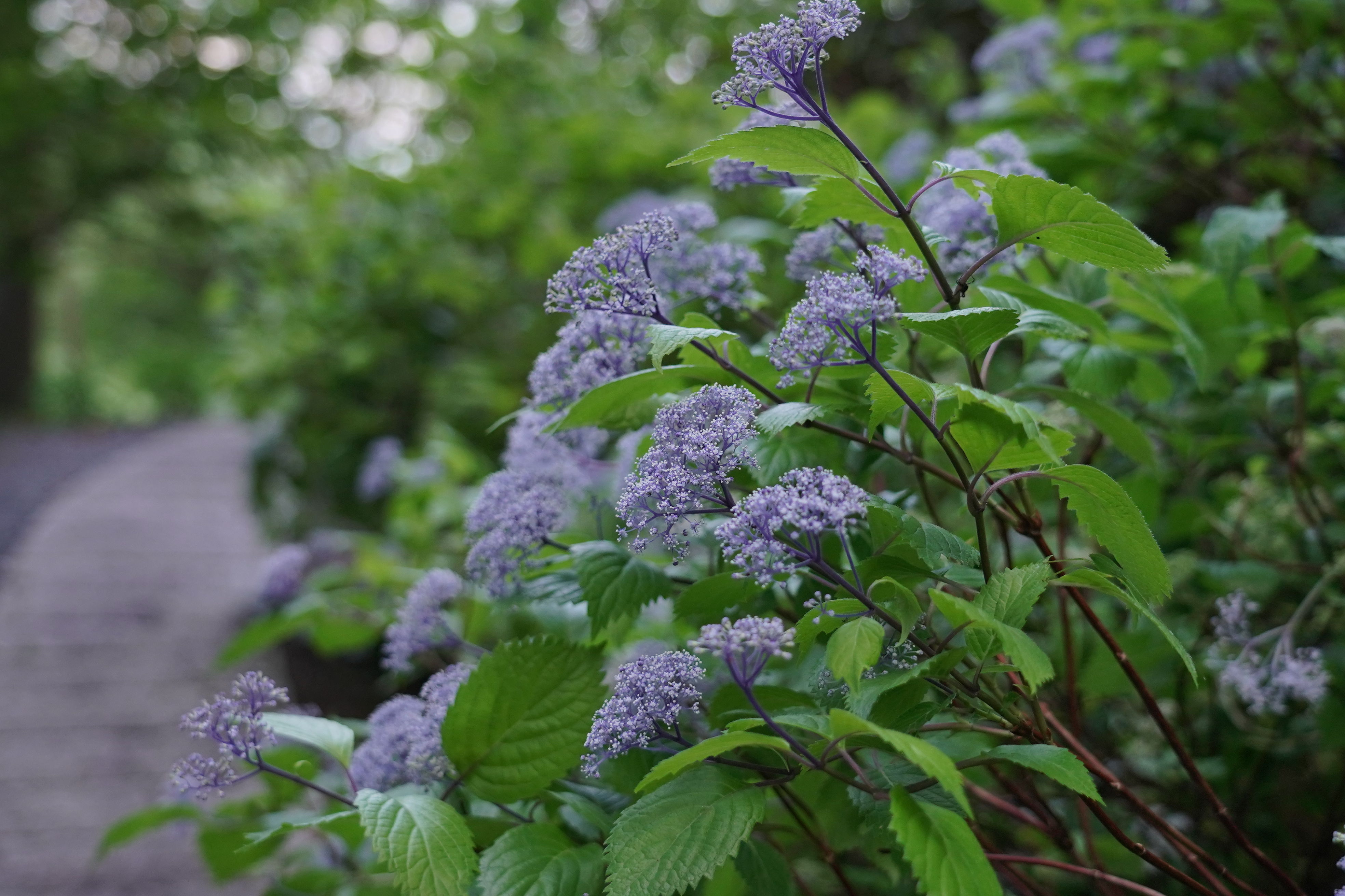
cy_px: 448
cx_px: 672
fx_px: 2578
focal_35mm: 69
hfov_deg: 29.2
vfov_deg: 19.7
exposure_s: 1/800
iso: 1000
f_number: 4
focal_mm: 46
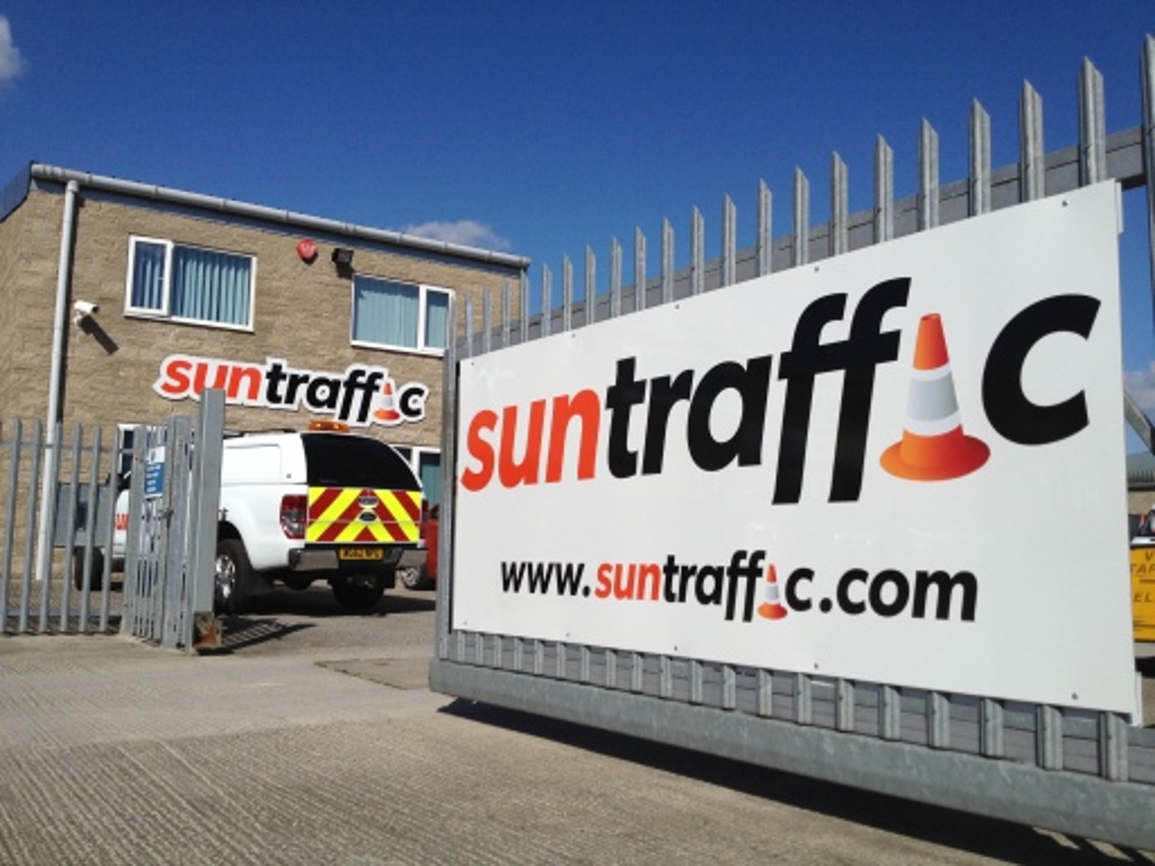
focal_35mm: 35
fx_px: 1168
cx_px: 578
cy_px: 433
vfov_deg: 40.7
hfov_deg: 52.6
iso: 50
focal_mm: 4.28
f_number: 2.4
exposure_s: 1/4255
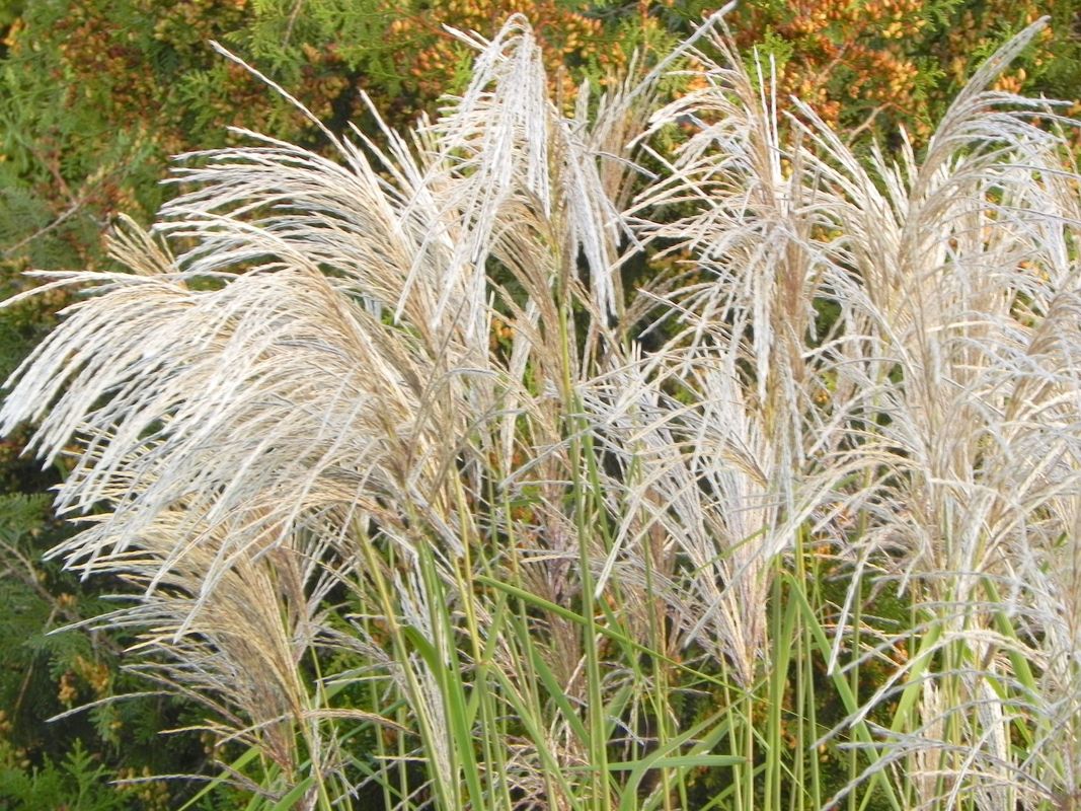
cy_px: 406
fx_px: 7713
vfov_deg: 6.0
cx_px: 540
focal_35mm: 247
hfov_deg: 8.0
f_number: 5
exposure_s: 1/13
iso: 160
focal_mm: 44
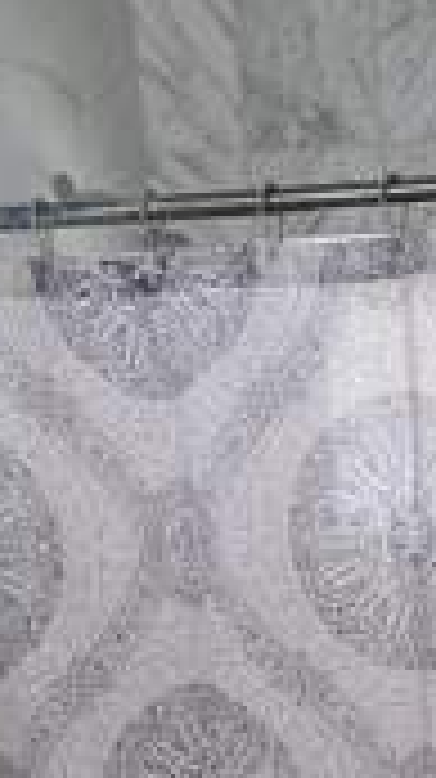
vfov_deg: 19.9
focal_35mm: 97
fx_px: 1999
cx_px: 607
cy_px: 1066
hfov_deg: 12.0
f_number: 1.8
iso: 100
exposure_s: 1/120
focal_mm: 6.7
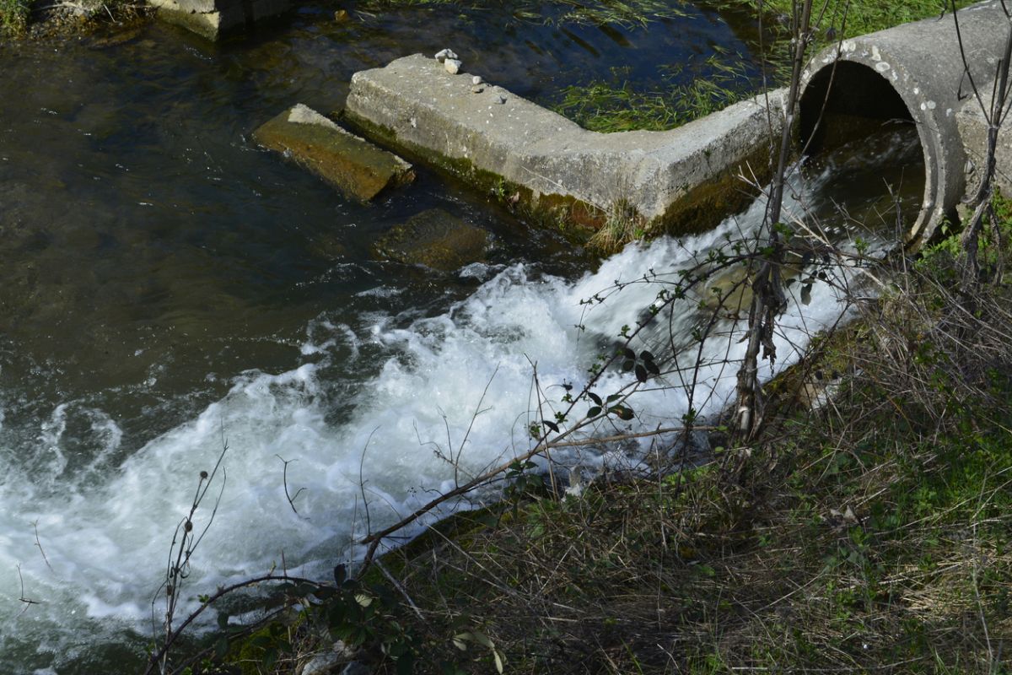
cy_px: 338
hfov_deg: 35.1
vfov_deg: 23.8
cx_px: 506
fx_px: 1602
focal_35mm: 57
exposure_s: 1/125
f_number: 11
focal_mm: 38
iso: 100
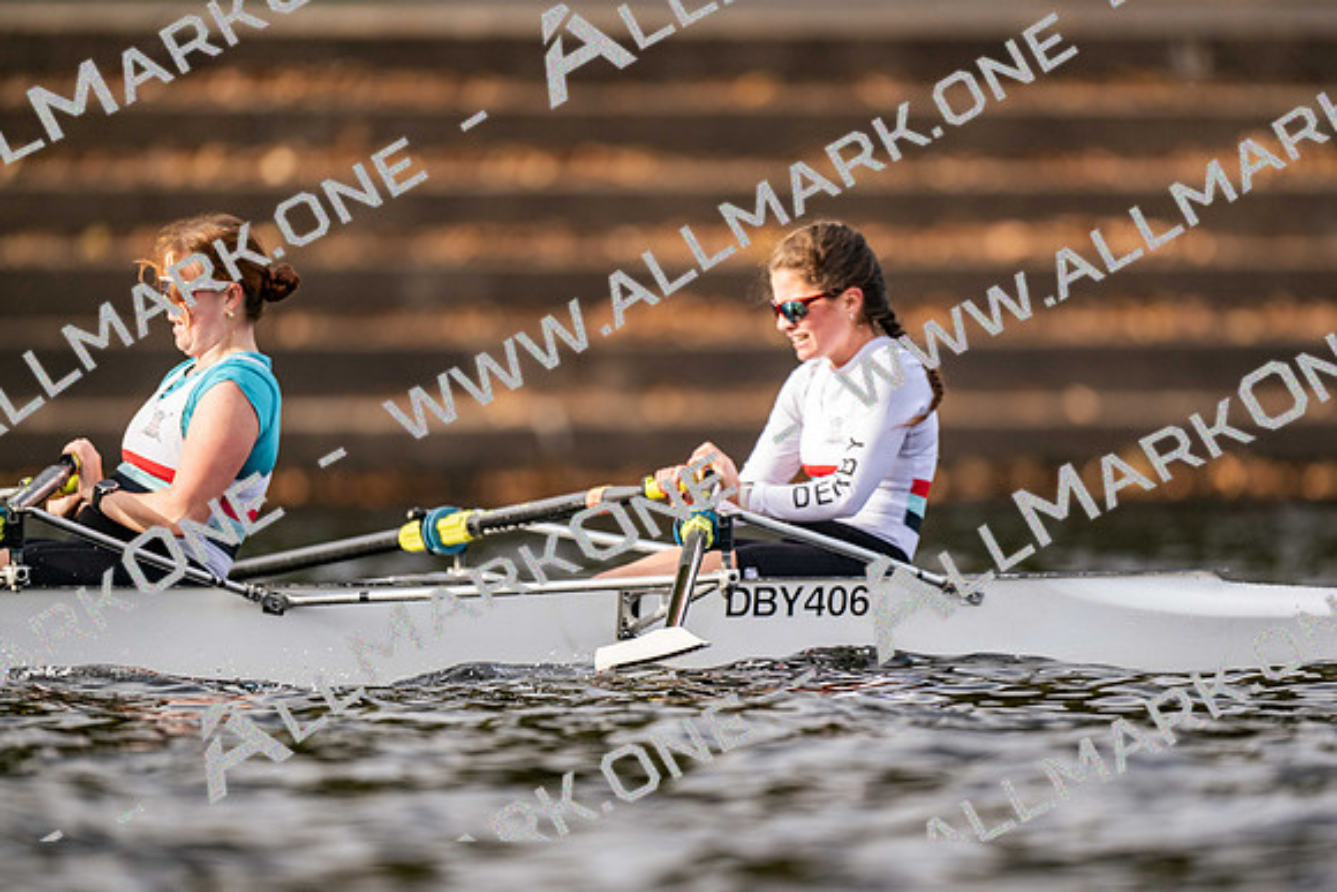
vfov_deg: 2.3
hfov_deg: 3.4
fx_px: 22299
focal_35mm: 600
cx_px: 668
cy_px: 446
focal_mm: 600
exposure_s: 1/2500
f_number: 4
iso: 500
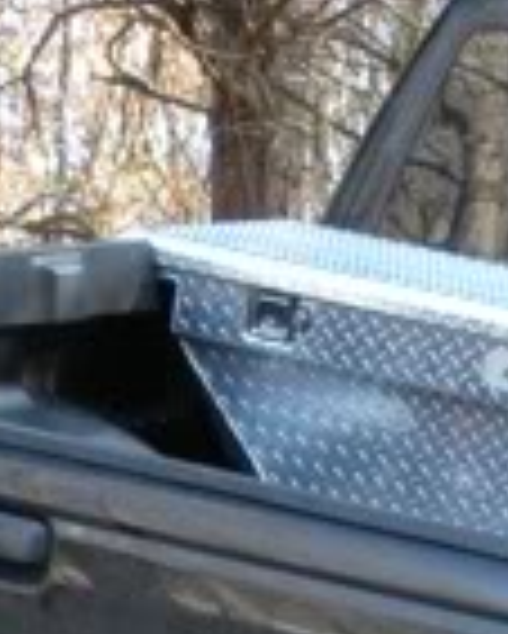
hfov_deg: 9.6
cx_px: 526
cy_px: 814
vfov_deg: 11.8
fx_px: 2985
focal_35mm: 159
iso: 144
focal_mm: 6.3
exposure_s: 1/60
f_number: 3.5
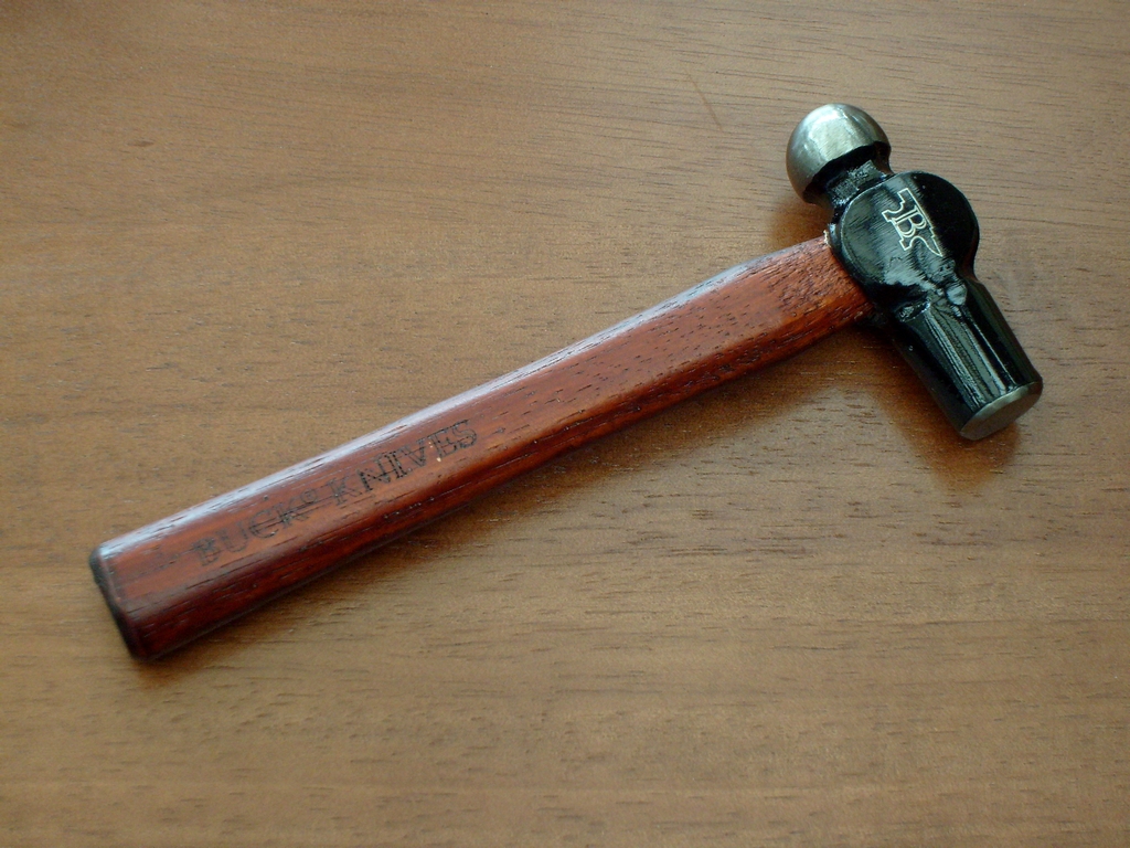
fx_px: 2350
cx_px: 565
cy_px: 424
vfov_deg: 20.4
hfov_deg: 27.0
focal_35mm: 72
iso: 200
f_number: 3.9
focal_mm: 12
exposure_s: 1/20
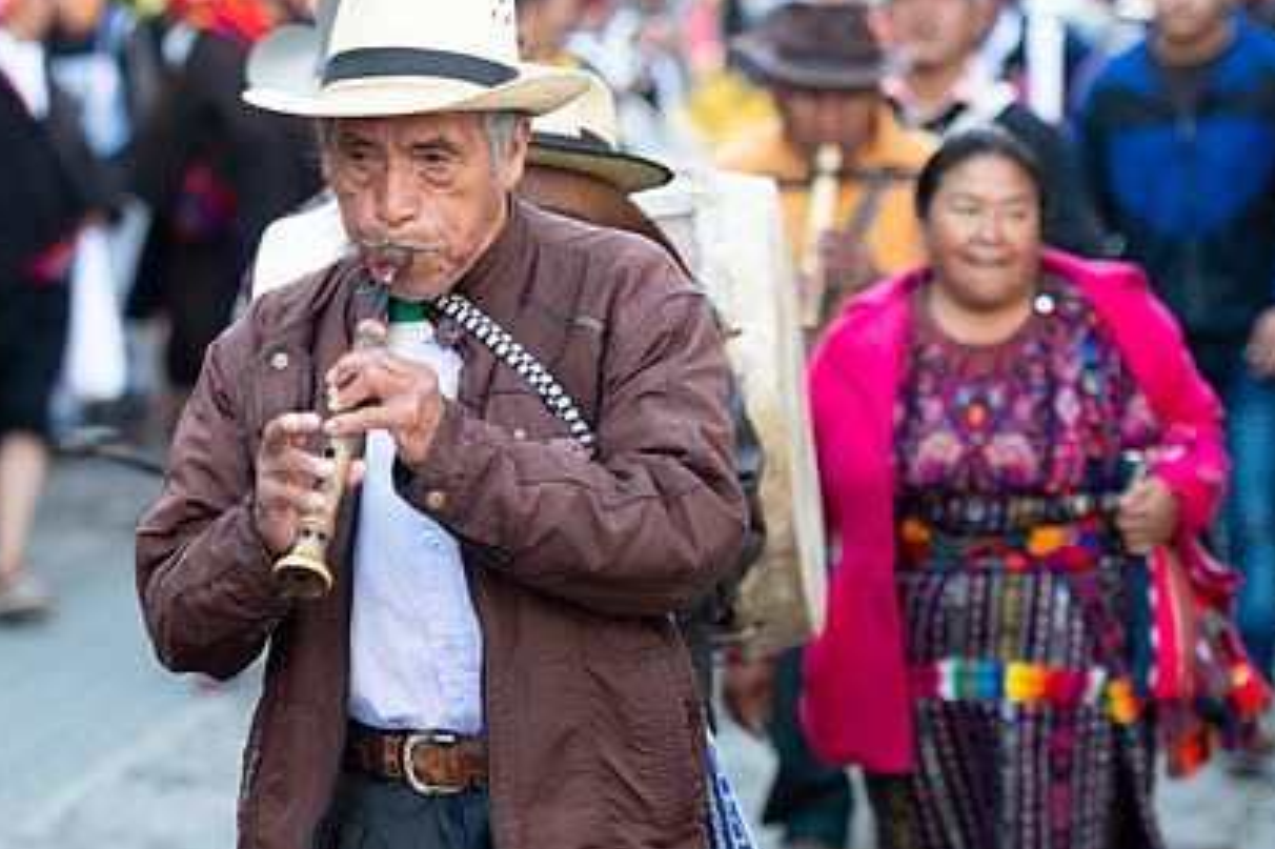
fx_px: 6195
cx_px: 407
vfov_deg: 7.8
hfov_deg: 11.7
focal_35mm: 175
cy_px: 293
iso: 160
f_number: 2.8
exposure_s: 1/125
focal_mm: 102
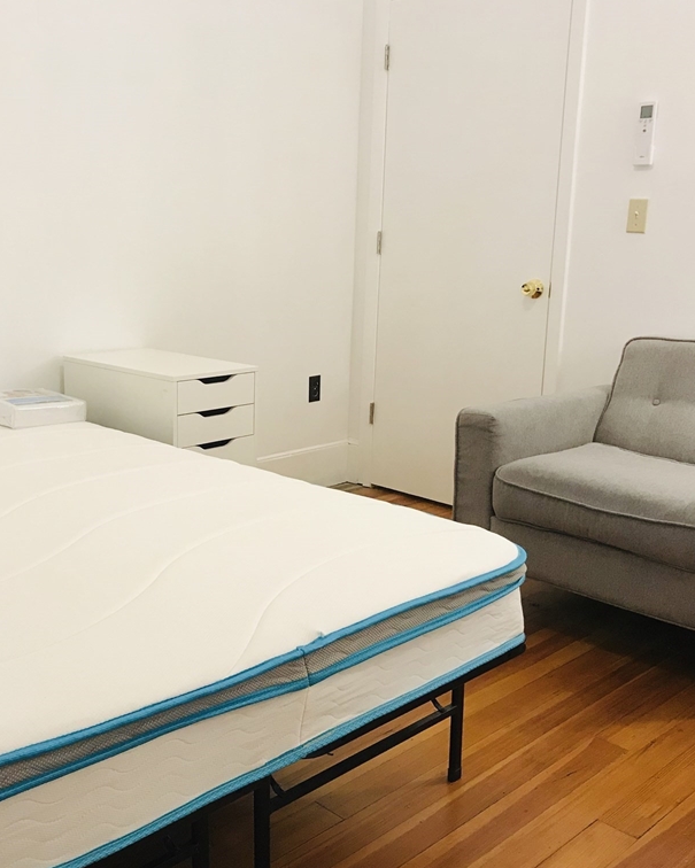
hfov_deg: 39.9
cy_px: 436
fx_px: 951
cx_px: 264
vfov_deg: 49.1
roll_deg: -1.0
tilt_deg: -11.7
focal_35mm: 37
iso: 40
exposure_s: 1/30
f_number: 1.8
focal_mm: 3.99
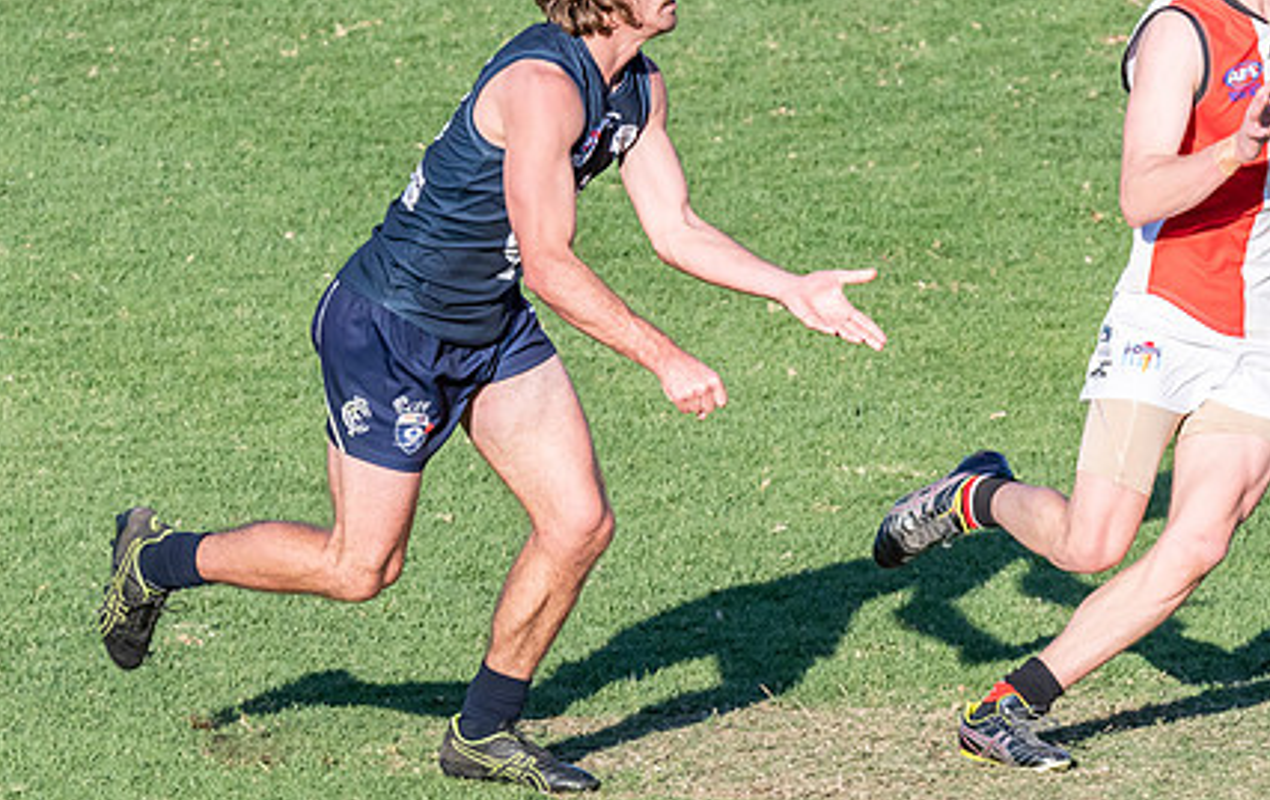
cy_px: 458
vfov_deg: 1.7
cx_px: 547
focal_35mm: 785
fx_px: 27231
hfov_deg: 2.7
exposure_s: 1/1600
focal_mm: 280
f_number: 10
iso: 800
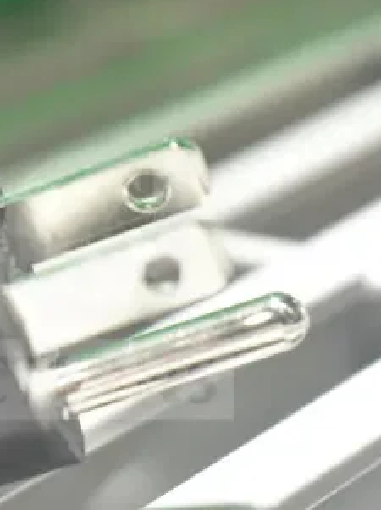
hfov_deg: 9.2
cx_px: 42
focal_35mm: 161
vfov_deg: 12.3
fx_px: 2367
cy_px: 285
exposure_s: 1/100
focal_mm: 55
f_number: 5.6
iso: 1600
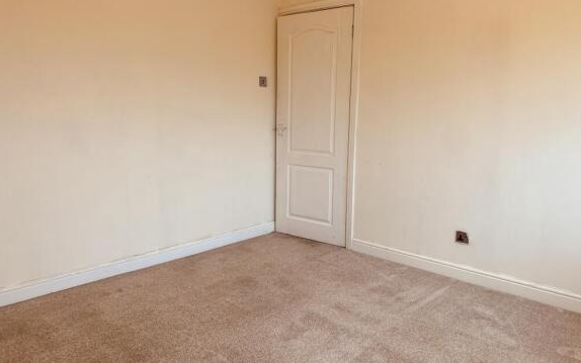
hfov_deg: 66.5
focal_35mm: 28
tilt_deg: -7.5
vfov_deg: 44.5
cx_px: 292
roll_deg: -0.4
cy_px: 167
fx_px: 443
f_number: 1.8
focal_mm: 4.25
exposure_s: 1/60
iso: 125
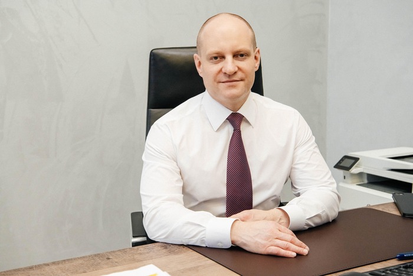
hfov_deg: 39.6
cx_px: 206
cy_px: 138
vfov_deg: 27.0
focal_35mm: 50
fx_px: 574
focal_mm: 50
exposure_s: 1/160
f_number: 6.3
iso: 1000
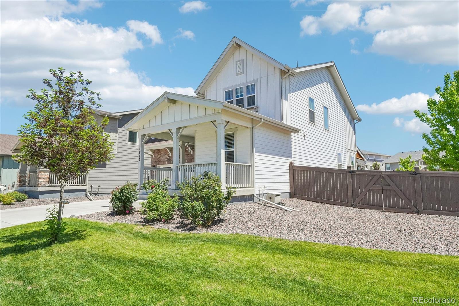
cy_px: 153
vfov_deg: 58.1
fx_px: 275
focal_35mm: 22
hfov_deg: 79.6
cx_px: 230
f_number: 8
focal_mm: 14.4
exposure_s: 1/2500
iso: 800
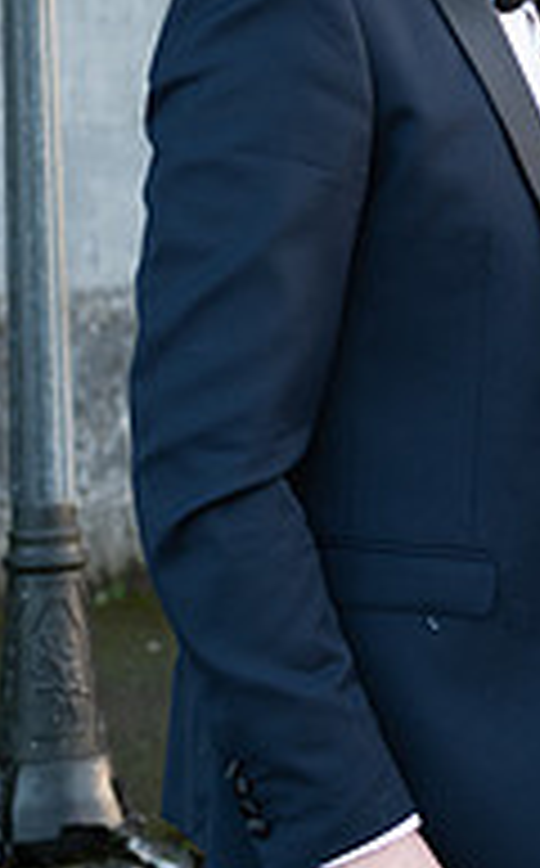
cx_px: 675
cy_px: 209
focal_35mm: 129
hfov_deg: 9.9
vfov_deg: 16.1
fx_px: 3049
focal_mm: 42
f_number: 3.5
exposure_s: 1/160
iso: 250
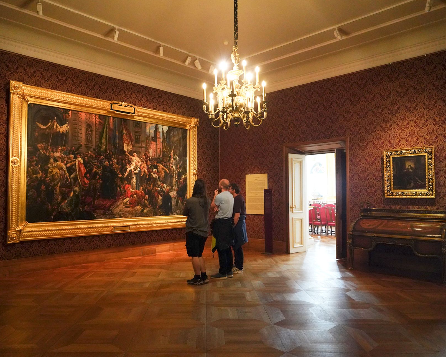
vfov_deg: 51.5
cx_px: 205
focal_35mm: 28
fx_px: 370
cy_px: 181
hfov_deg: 62.1
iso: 6400
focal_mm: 24
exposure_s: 1/80
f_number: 4.5
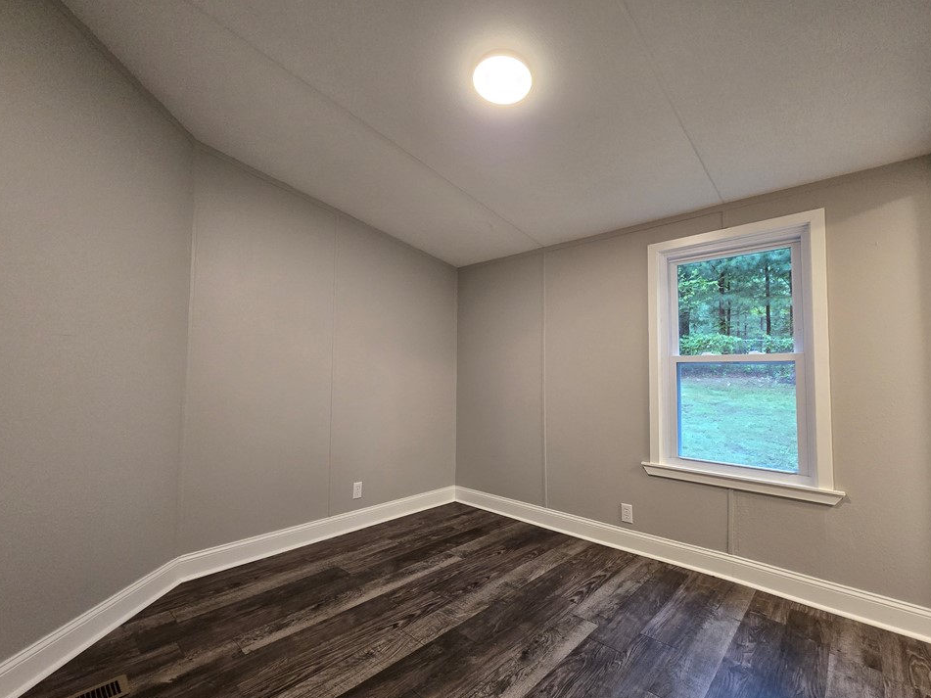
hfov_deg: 102.1
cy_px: 359
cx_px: 475
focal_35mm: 14
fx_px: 376
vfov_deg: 85.6
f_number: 2.2
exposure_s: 1/60
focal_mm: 2.2
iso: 800
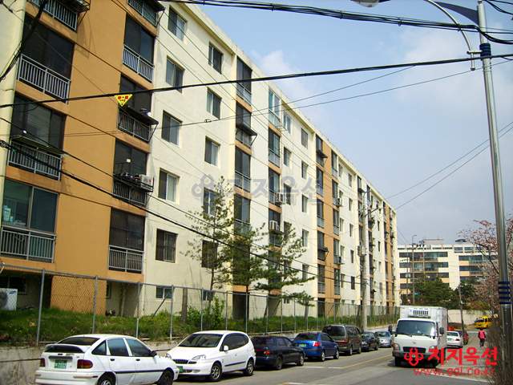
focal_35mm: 35
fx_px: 519
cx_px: 256
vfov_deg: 40.7
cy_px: 192
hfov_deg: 52.6
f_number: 7.1
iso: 50
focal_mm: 7.4
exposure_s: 1/350
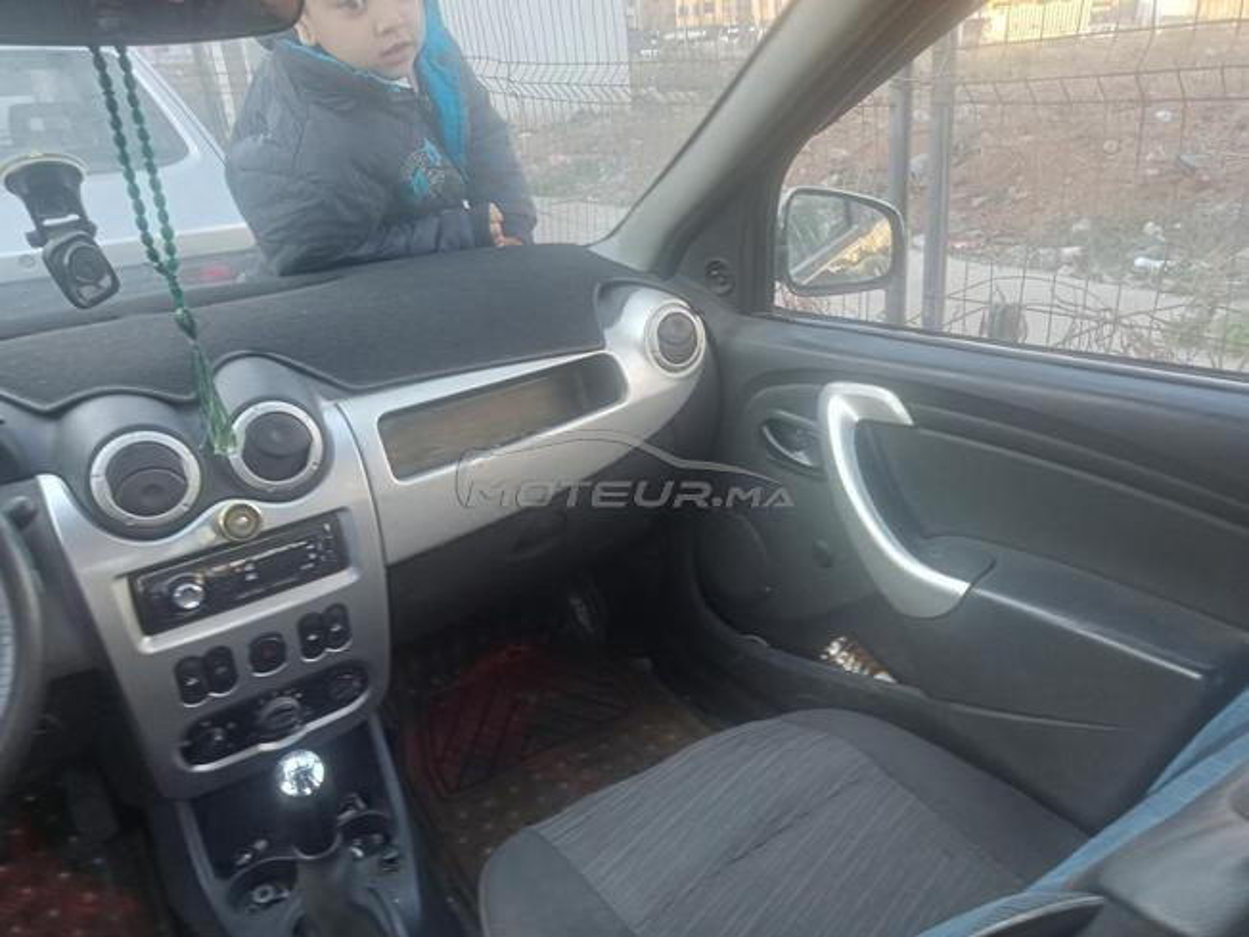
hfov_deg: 63.4
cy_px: 468
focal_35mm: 28
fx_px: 1010
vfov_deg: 49.7
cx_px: 624
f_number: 2.2
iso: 121
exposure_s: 1/33.3
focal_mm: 3.46
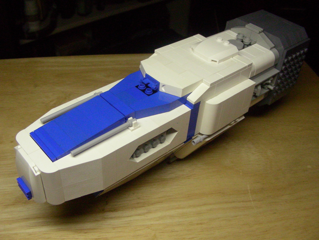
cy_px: 120
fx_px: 350
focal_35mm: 38
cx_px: 160
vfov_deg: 37.7
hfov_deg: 49.0
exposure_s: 1/107
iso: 400
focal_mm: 6.3
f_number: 3.5
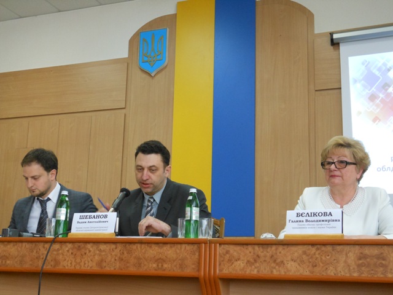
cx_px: 196
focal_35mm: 50
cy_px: 148
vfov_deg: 29.1
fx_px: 568
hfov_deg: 38.2
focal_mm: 8.9
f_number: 4
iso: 400
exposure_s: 1/20
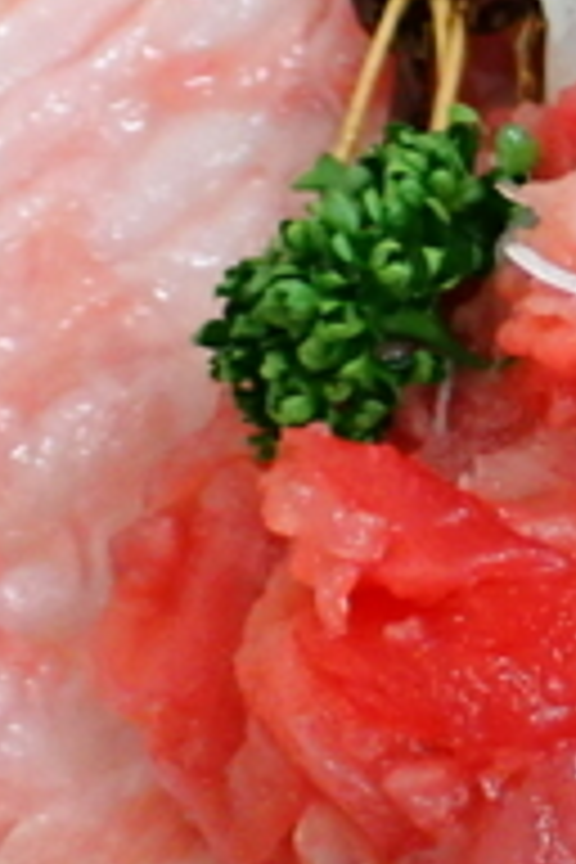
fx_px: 5088
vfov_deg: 9.7
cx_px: 1170
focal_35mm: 212
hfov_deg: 6.3
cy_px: 261
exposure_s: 1/50
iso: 320
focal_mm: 8.99
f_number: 3.2
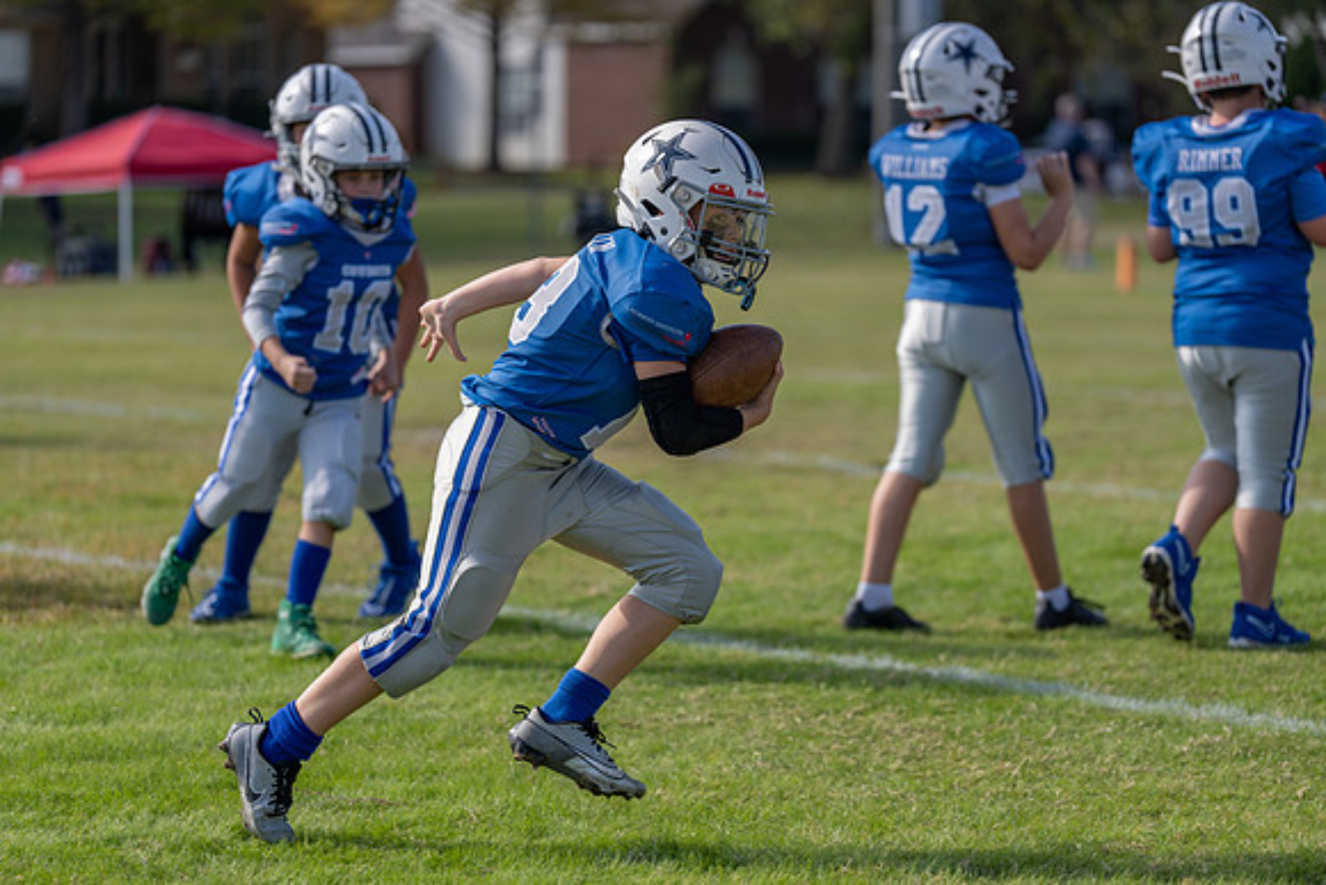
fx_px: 4900
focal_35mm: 133
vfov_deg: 10.3
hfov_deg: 15.4
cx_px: 663
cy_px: 442
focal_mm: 133
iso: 100
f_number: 2.8
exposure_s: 1/1250
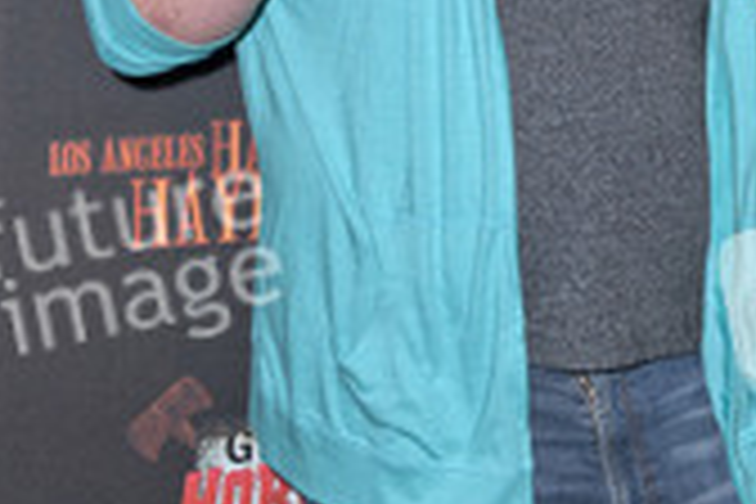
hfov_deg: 19.0
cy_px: 54
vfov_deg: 12.7
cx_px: 542
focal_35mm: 107
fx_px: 2247
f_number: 4.5
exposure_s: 1/400
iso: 400
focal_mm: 45
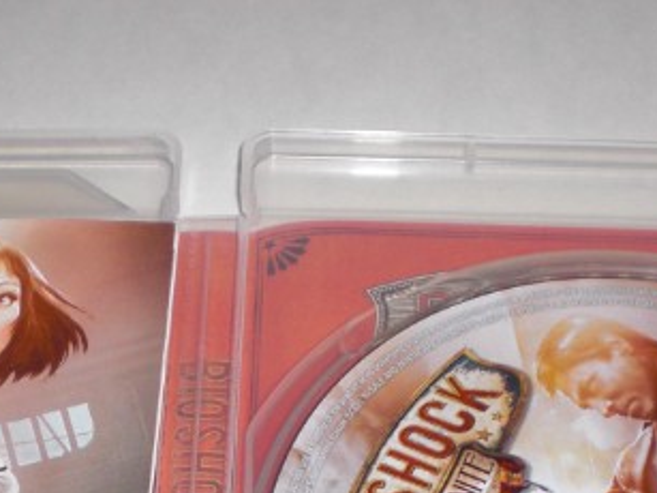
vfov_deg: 14.4
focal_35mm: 99
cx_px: 208
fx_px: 1878
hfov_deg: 19.8
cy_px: 604
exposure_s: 1/60
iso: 100
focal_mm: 6.3
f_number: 3.1
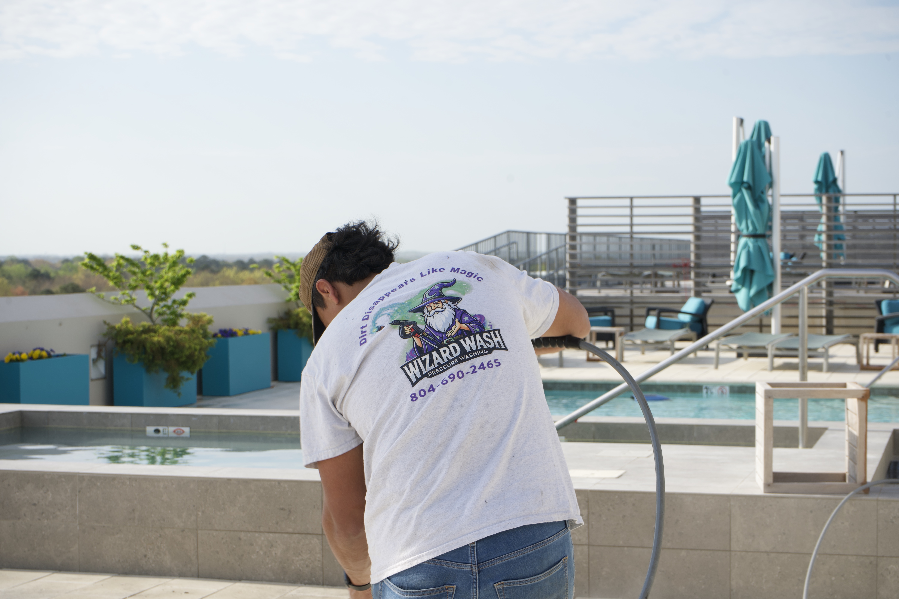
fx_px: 1748
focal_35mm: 70
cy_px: 300
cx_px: 450
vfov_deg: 19.5
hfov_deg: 28.8
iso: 100
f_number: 10
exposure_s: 1/125
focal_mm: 70
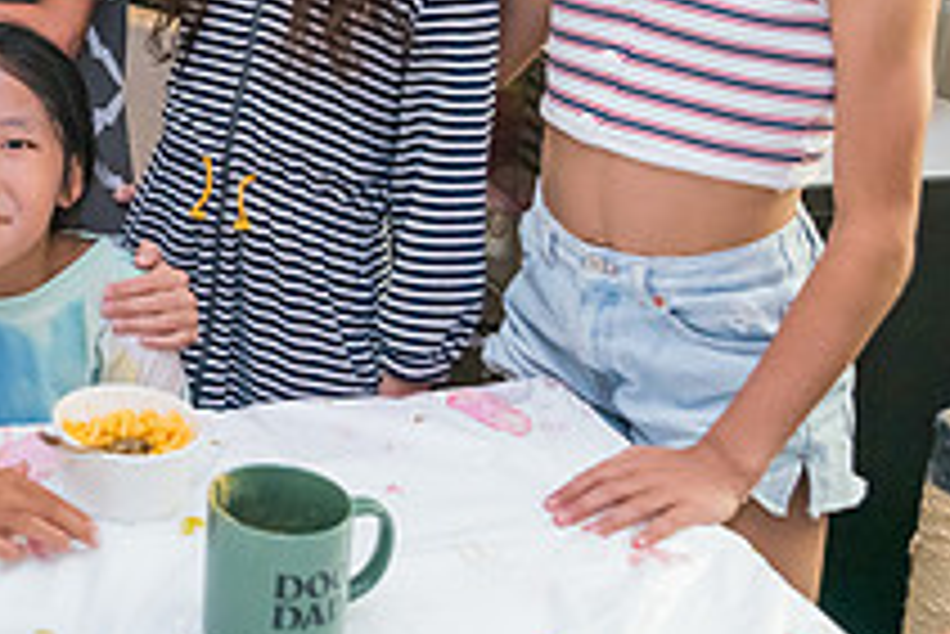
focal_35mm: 66
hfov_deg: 27.4
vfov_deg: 20.0
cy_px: -16
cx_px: -144
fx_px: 1743
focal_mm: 24
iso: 6400
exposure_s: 1/250
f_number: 4.5
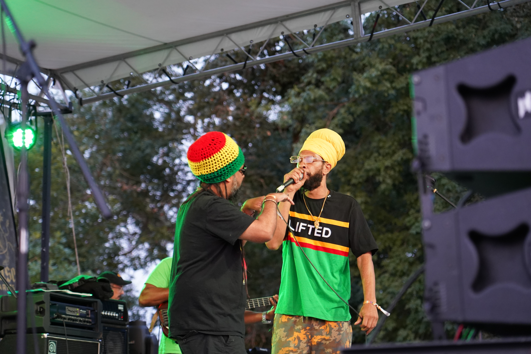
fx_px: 1549
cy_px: 177
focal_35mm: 105
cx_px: 266
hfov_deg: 19.5
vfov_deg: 13.0
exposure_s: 1/160
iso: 3200
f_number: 4
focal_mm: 105
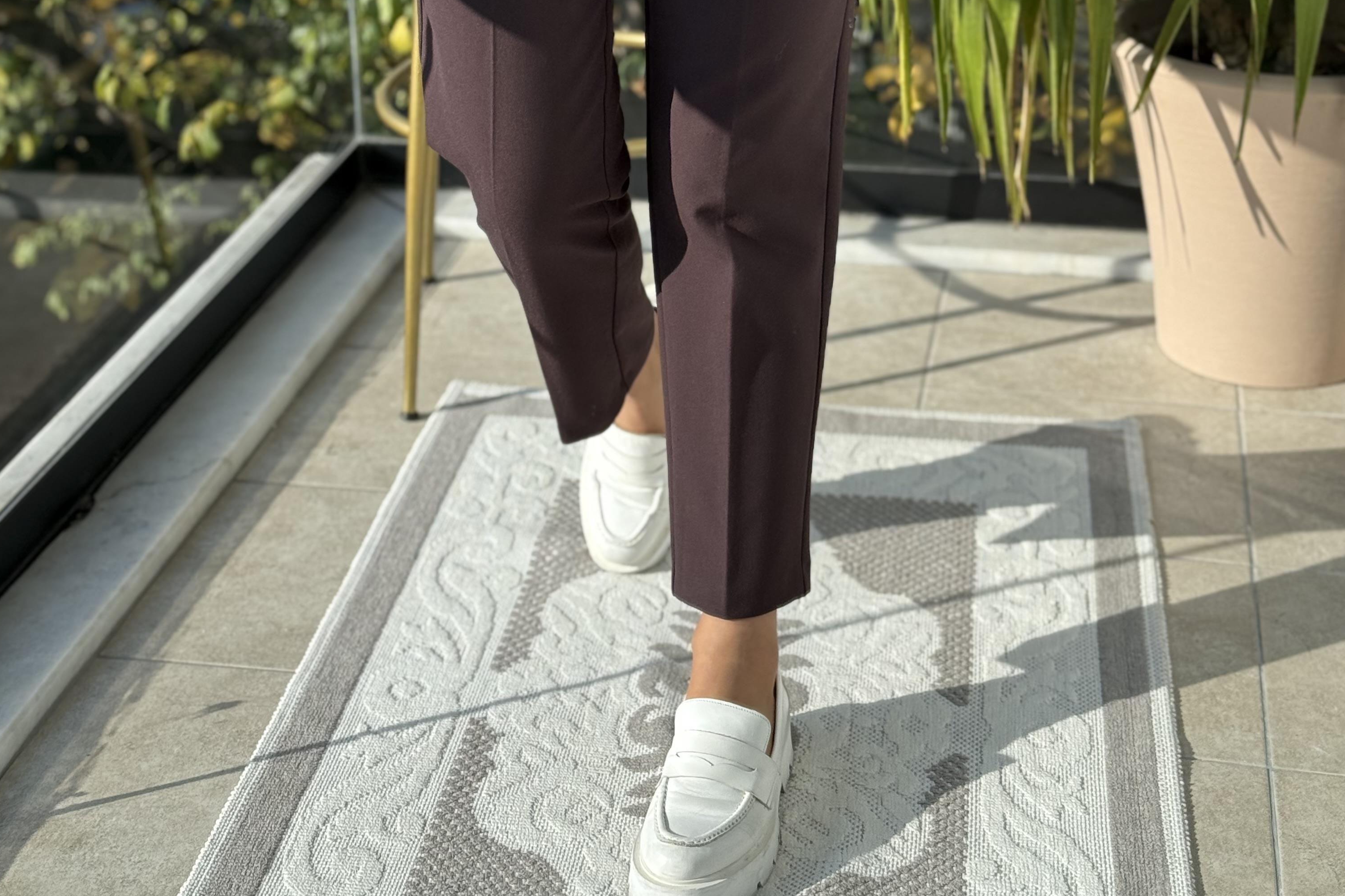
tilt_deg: -35.3
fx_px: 2503
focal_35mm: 67
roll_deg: +1.2
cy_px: 146
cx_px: 672
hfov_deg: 30.1
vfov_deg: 20.0
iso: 80
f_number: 1.78
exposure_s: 1/1133
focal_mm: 6.76
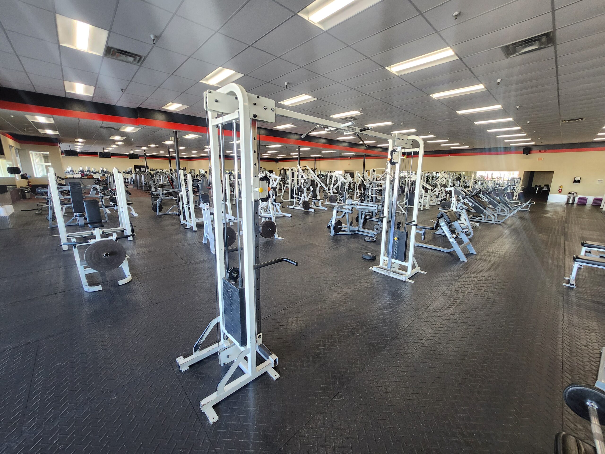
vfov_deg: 89.9
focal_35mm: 13
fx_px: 227
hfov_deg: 106.2
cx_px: 302
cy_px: 227
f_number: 2.2
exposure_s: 1/60
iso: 125
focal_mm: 1.74
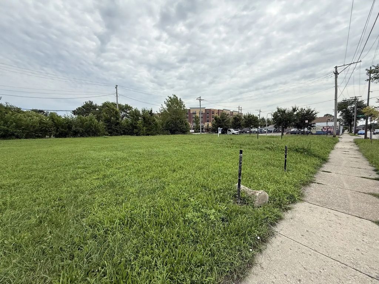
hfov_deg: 102.1
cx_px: 190
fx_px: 153
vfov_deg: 85.7
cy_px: 142
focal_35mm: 14
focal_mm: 2.22
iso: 50
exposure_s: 1/1698
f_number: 2.2
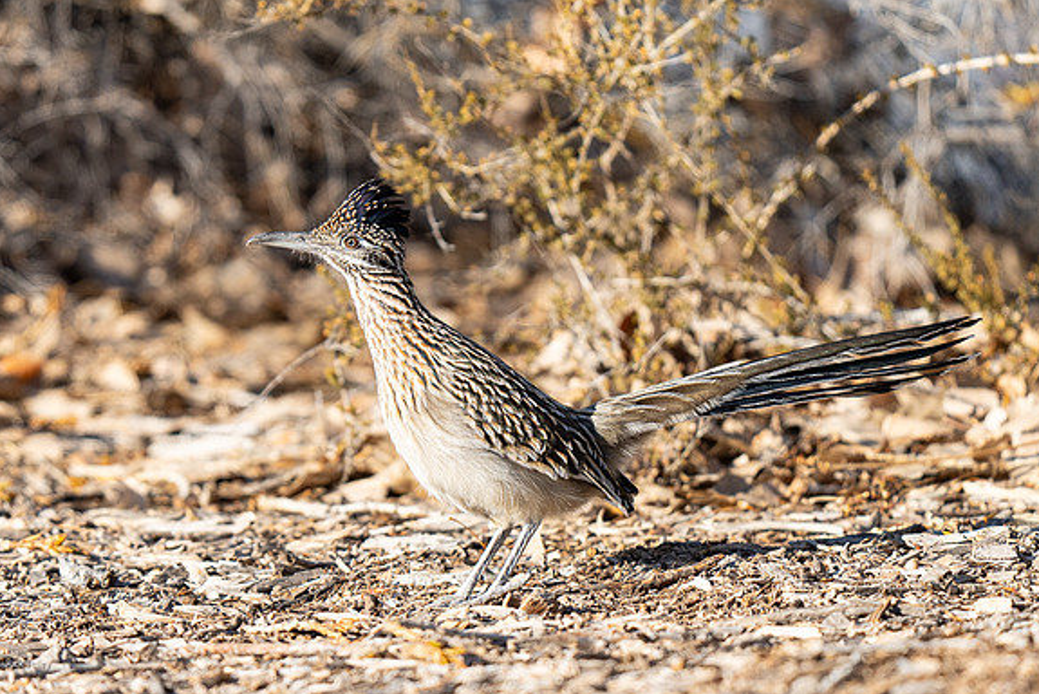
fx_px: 13773
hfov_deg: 4.3
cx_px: 402
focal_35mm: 477
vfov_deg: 2.9
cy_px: 331
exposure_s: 1/2000
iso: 800
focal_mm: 371
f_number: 6.3
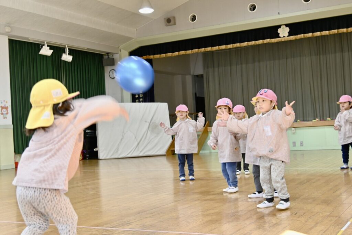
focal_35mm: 48
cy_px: 118
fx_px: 469
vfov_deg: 28.1
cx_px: 176
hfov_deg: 41.1
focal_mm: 32
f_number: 4
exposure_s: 1/125
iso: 500
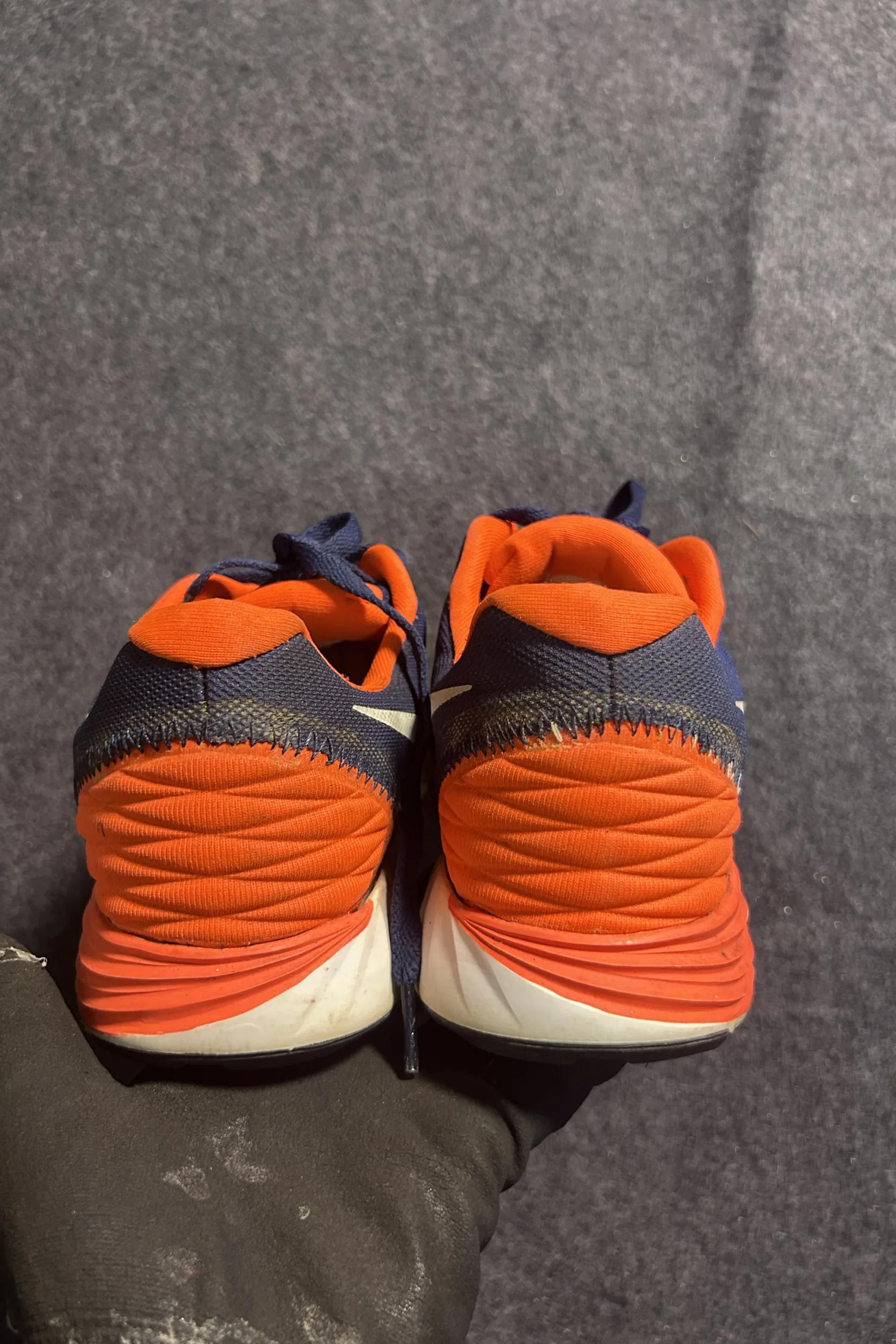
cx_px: 434
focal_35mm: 28
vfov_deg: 65.5
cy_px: 695
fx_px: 1045
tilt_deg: -56.1
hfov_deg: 46.4
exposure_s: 1/50
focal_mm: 5.7
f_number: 1.5
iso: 200
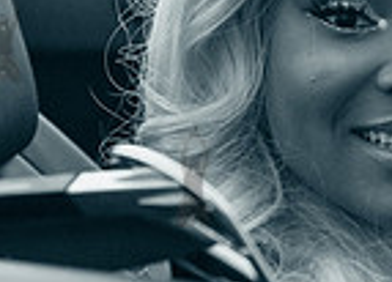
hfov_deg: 10.3
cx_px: 501
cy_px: 39
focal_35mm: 190
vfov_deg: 7.6
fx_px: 2121
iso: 3200
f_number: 2.8
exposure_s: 1/320
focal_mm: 44
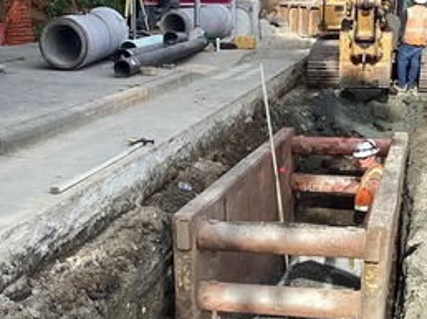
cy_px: 265
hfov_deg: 29.8
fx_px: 801
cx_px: 230
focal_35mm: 65
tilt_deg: -16.4
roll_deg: +0.0
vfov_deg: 22.2
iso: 25
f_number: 2.4
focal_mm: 3.3
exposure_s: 1/471
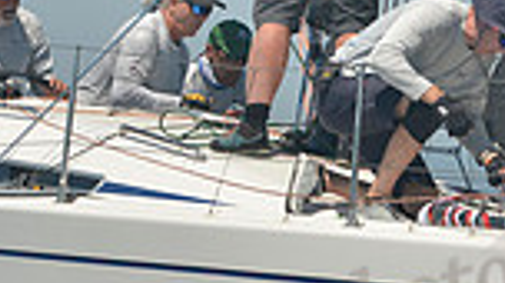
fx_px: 14976
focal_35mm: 1120
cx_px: 136
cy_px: 138
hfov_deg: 1.9
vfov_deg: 1.1
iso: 280
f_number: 8
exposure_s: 1/1000
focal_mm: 280
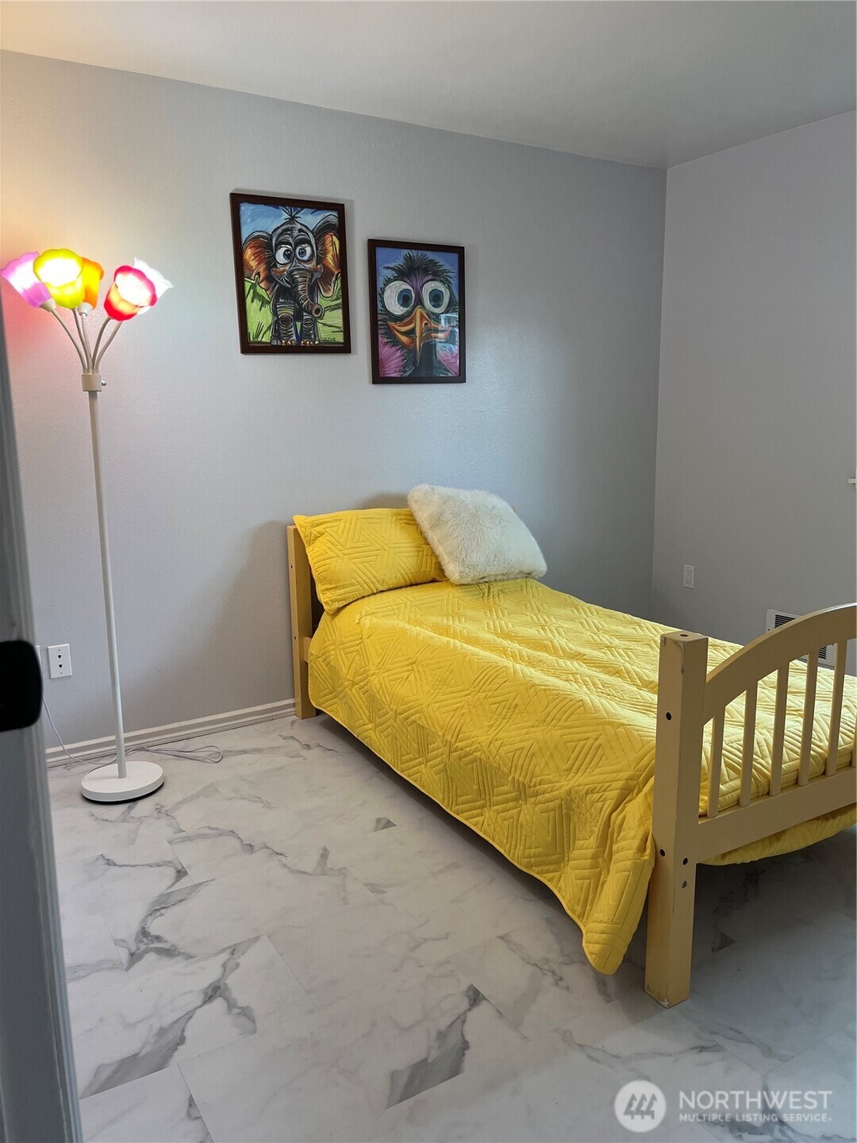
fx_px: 858
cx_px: 428
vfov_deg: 67.3
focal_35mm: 26
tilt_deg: -11.7
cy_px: 572
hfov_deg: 53.1
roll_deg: +2.2
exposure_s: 1/120
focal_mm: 5.1
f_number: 1.6
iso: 125
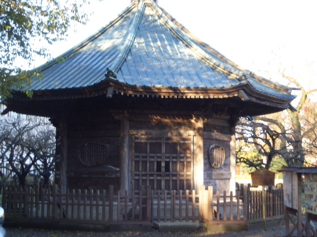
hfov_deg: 27.8
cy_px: 118
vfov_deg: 21.0
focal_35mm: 70
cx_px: 158
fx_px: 641
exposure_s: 1/125
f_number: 4.1
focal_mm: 11.8
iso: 91
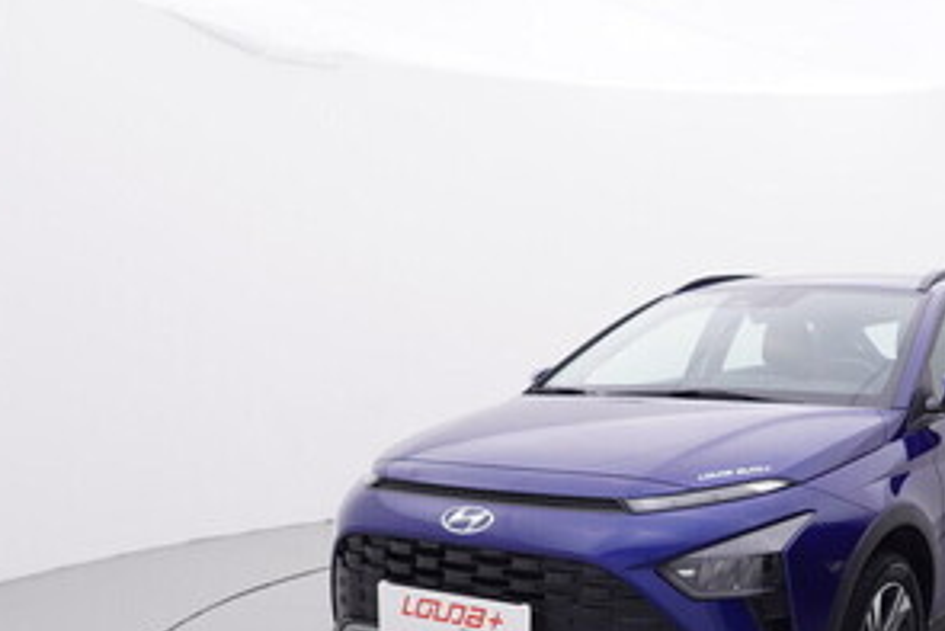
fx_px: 1101
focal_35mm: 42
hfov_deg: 44.5
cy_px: 511
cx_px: 735
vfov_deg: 31.1
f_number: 5
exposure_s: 1/80
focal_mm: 15
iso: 200
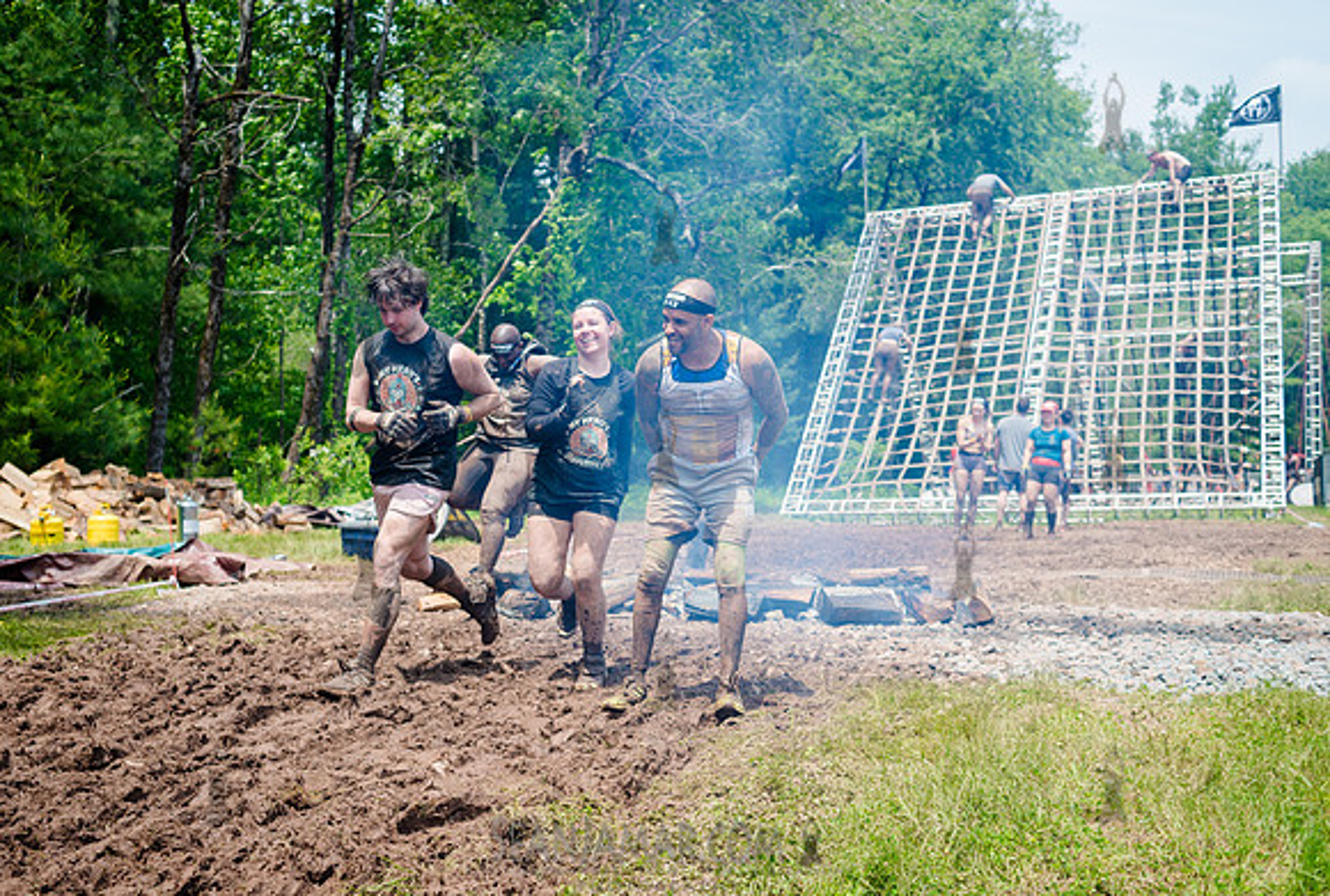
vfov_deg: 35.0
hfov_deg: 50.1
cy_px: 486
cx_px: 602
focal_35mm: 38
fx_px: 1420
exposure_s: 1/1250
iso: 250
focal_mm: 35
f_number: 4
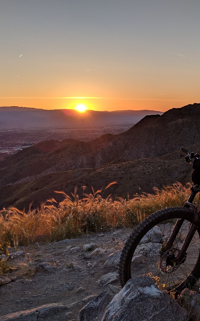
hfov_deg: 31.9
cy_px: 159
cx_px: 159
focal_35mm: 39
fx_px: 340
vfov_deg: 50.4
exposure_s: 1/1949
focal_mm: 4.44
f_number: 1.8
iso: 52
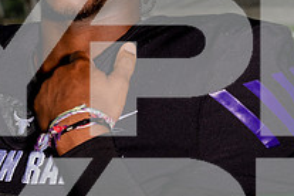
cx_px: 62
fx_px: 1053
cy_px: 62
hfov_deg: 15.8
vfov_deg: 10.6
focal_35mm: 129
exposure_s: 1/1600
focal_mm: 46
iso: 1000
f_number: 5
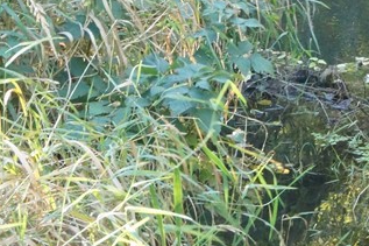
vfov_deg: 8.6
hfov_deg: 12.6
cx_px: 573
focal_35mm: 154
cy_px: -160
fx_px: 1578
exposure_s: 1/25
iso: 3200
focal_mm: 30
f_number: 16
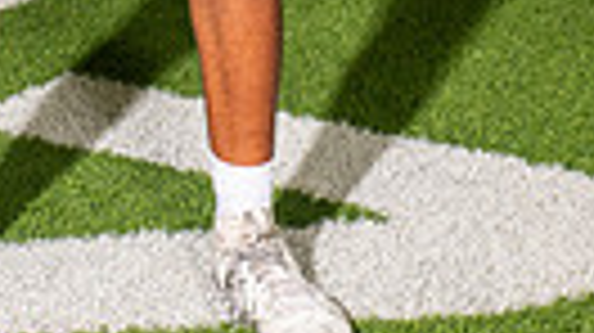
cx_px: 117
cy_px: -518
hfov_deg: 12.5
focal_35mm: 171
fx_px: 2691
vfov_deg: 6.7
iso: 800
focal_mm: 48
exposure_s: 1/320
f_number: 7.1
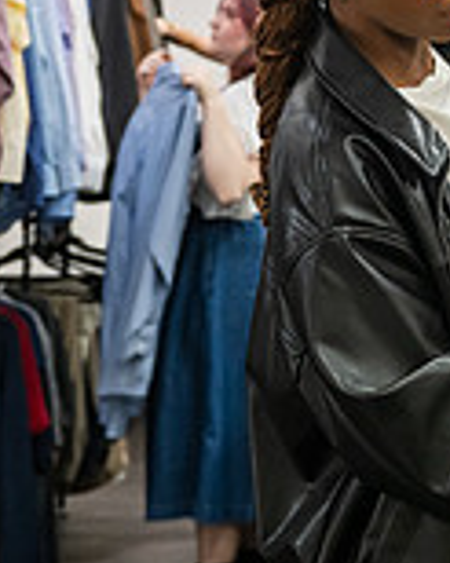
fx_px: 2000
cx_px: 776
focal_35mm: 120
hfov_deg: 12.0
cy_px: 101
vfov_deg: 15.9
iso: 1600
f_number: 3.2
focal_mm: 34
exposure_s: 1/200
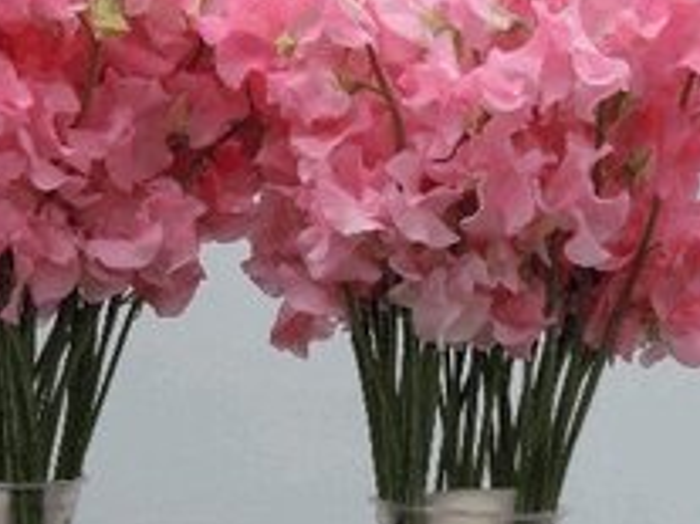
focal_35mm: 58
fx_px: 1172
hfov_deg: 33.1
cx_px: 271
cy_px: 328
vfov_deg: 25.1
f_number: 3.5
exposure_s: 1/60
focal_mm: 5.4
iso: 100
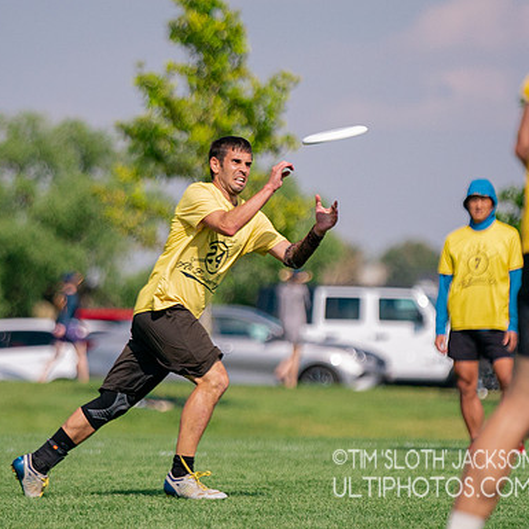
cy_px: 278
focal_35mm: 499
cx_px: 205
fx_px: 8627
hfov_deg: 3.5
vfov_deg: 3.5
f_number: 2.8
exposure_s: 1/16000
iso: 640
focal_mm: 200
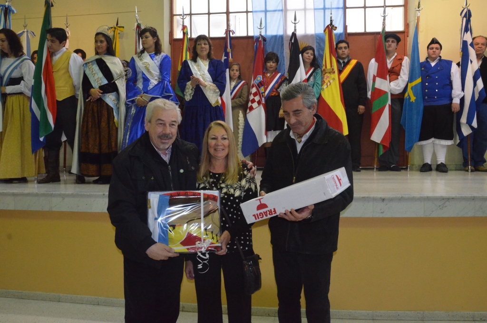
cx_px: 244
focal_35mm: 33
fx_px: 445
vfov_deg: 39.8
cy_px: 162
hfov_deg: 57.3
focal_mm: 22
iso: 5000
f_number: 8
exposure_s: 1/60
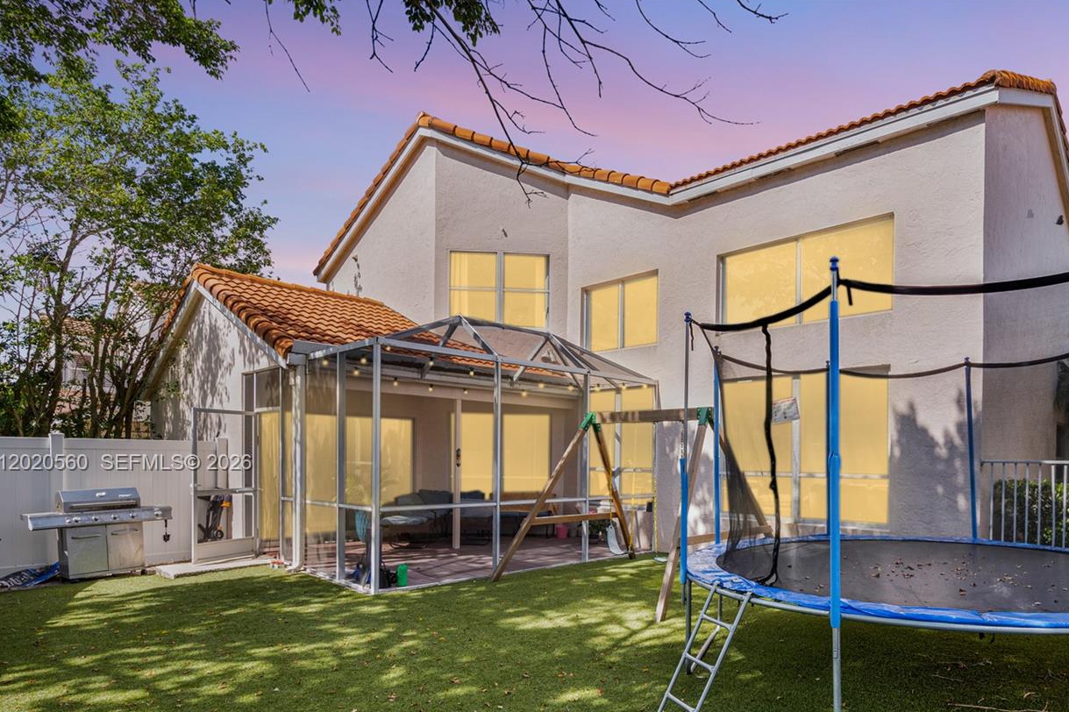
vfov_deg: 58.4
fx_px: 623
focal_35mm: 21
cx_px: 681
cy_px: 464
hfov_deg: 79.4
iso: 100
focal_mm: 16
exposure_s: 1/160
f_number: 8
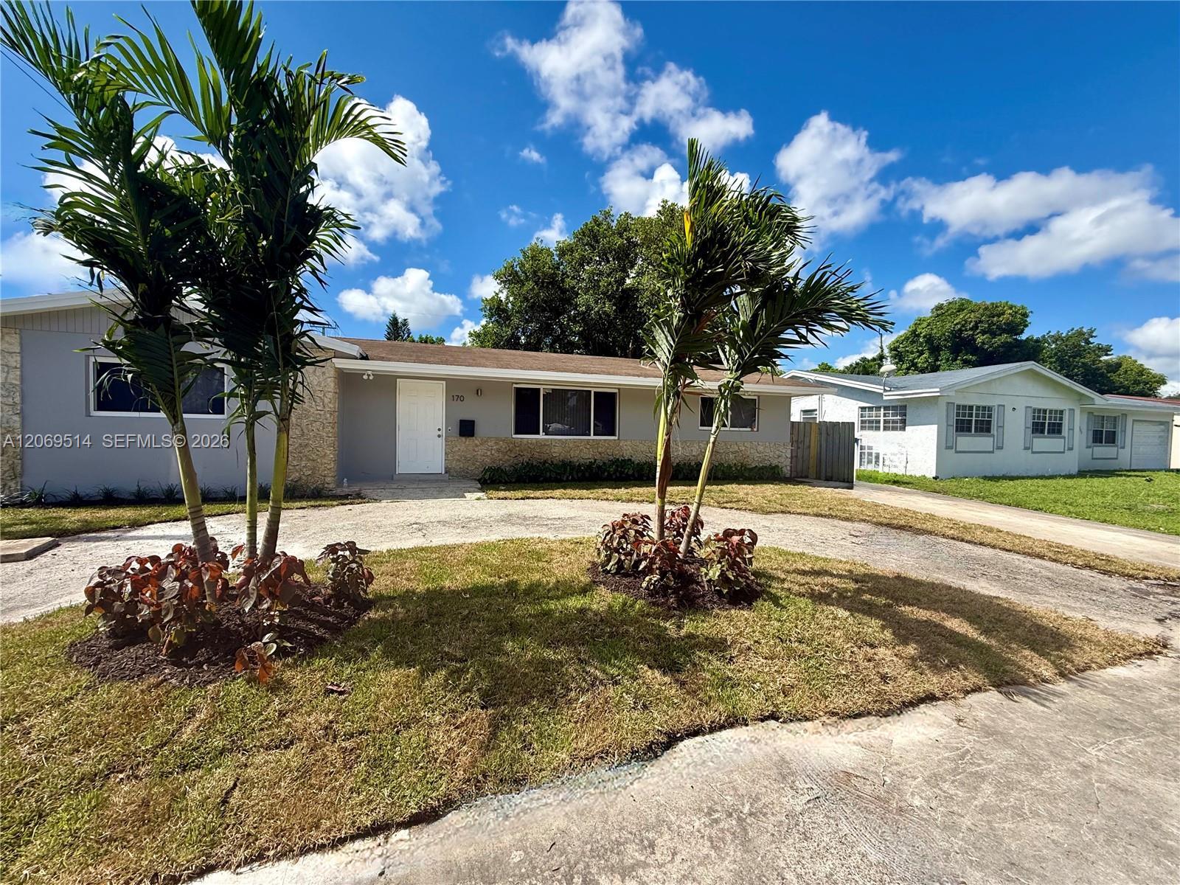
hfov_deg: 102.1
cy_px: 442
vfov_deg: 85.7
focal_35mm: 14
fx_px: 477
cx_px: 590
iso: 50
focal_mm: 2.22
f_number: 2.2
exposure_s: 1/1656
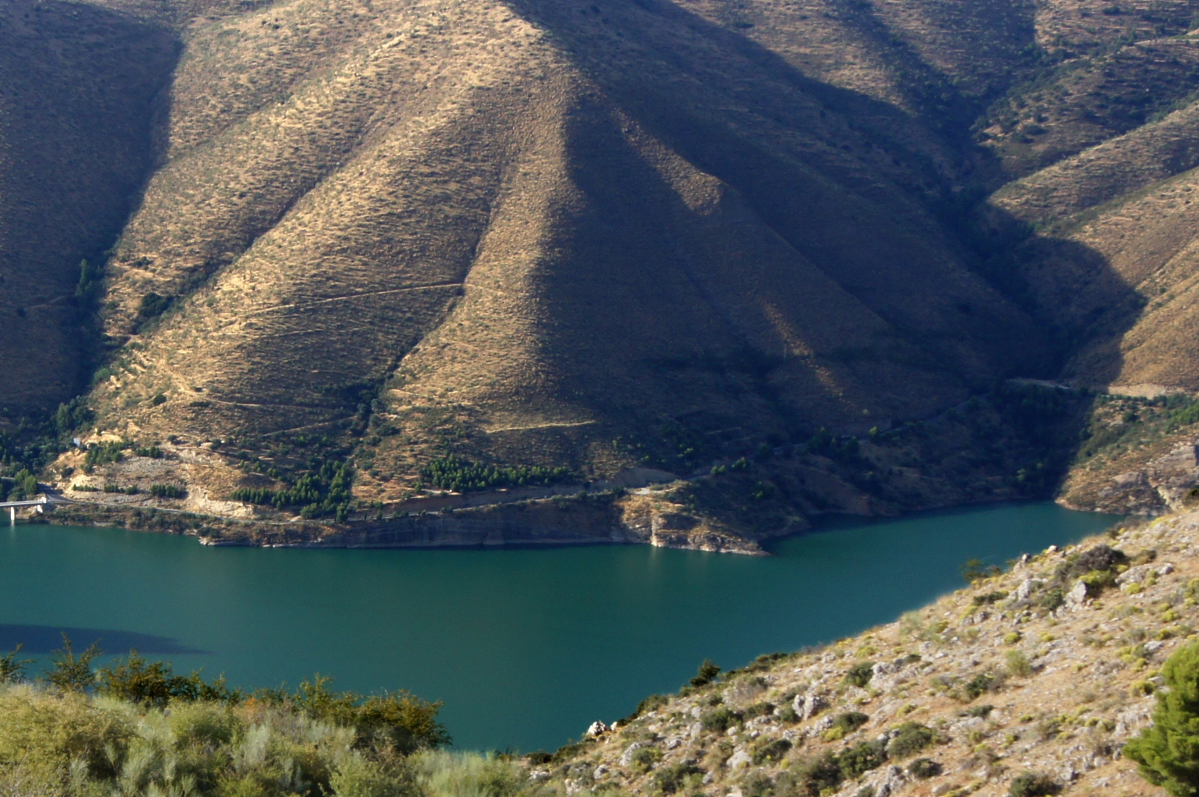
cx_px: 326
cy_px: 623
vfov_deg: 13.5
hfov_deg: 20.1
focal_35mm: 101
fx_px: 3361
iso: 200
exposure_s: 1/200
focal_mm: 30
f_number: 9
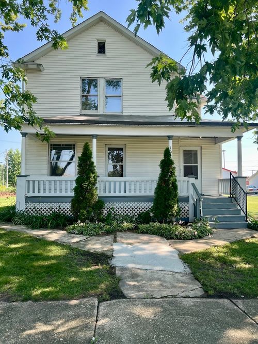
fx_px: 258
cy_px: 172
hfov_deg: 53.0
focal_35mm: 26
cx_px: 129
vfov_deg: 67.3
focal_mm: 5.7
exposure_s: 1/646
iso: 50
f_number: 1.5
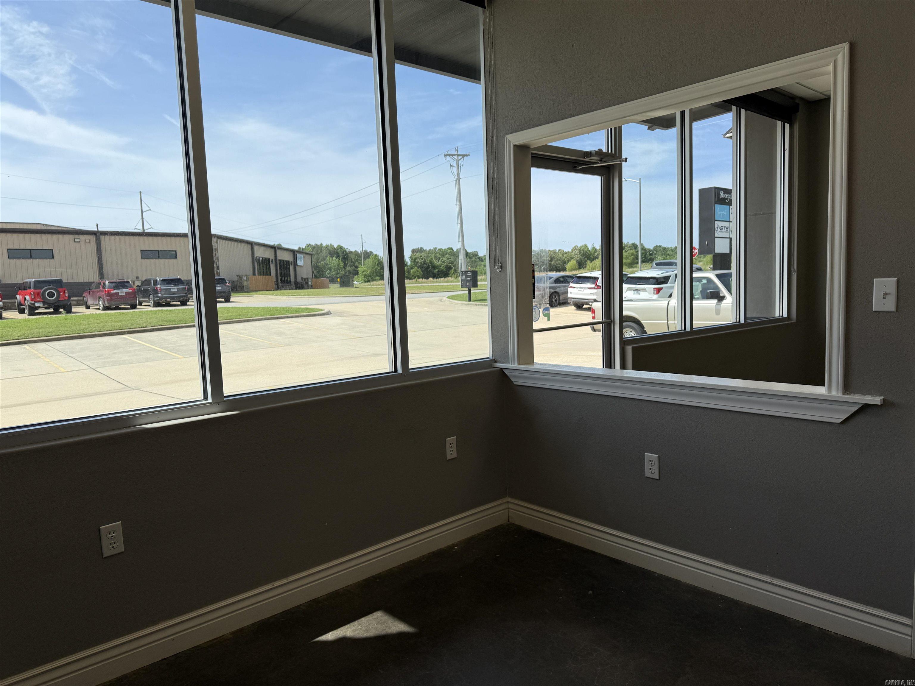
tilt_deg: -4.8
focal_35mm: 24
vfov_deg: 56.8
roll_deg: +2.0
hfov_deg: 71.6
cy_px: 343
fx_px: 634
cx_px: 458
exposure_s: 1/1901
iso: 80
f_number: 1.78
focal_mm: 6.76
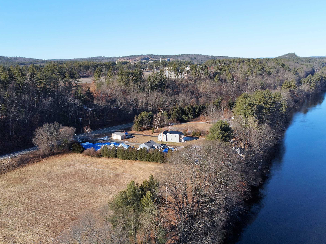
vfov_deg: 45.3
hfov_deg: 58.3
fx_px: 292
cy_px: 137
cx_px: 150
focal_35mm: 31
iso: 100
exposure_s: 1/640
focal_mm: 4.5
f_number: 2.8
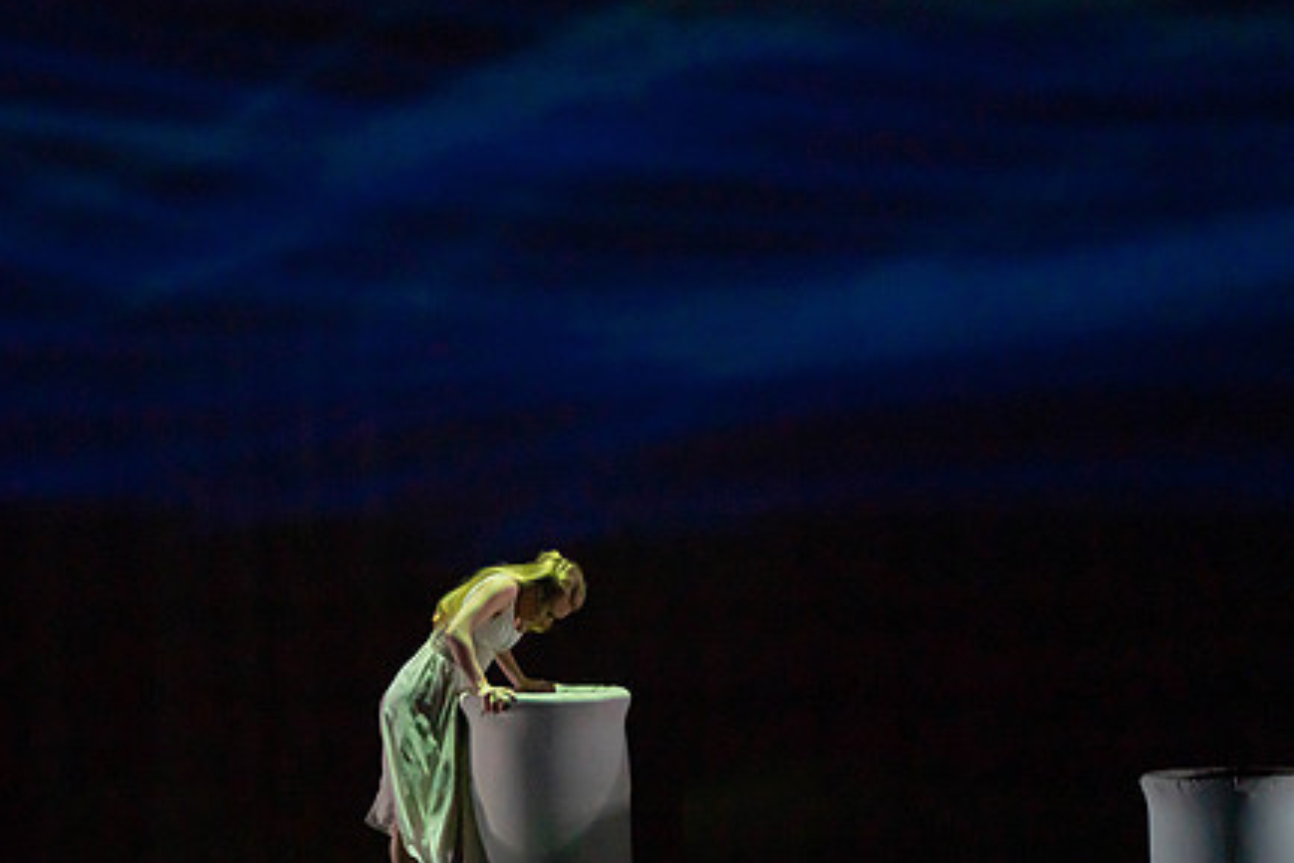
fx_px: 11469
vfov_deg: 4.3
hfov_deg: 6.5
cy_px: 467
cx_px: 454
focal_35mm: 319
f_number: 5.6
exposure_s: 1/320
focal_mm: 238
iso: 6400
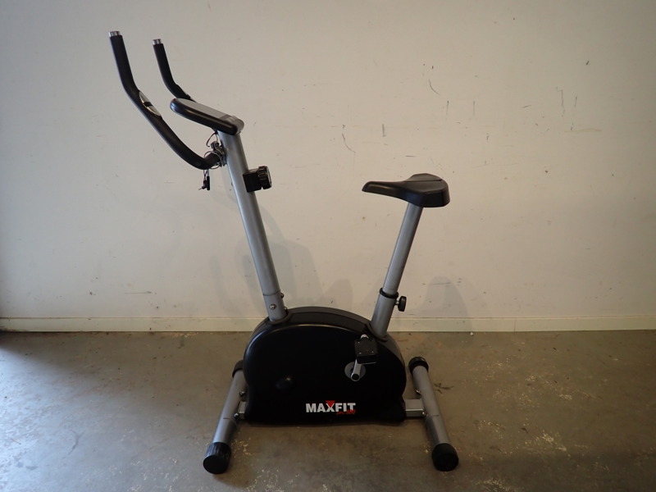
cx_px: 328
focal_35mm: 19
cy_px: 246
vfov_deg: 68.7
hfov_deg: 84.7
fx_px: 360
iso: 200
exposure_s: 1/80
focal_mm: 3.33
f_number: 2
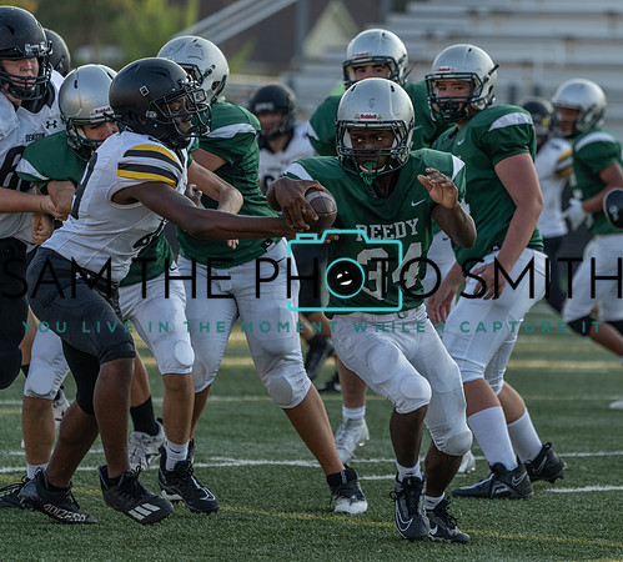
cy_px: 281
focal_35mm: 348
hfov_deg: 5.3
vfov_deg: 4.8
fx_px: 6742
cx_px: 421
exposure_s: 1/1250
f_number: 5.6
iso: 1000
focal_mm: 288
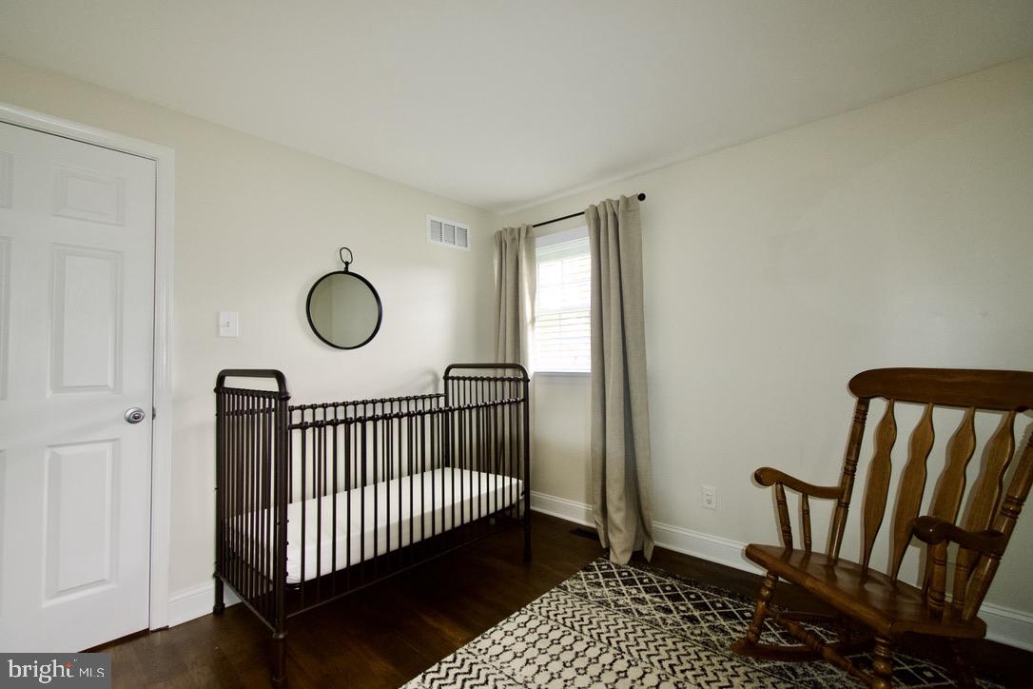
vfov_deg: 77.3
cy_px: 344
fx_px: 430
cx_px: 516
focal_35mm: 15
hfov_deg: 100.4
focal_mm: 10
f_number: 4.5
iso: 1000
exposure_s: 1/50
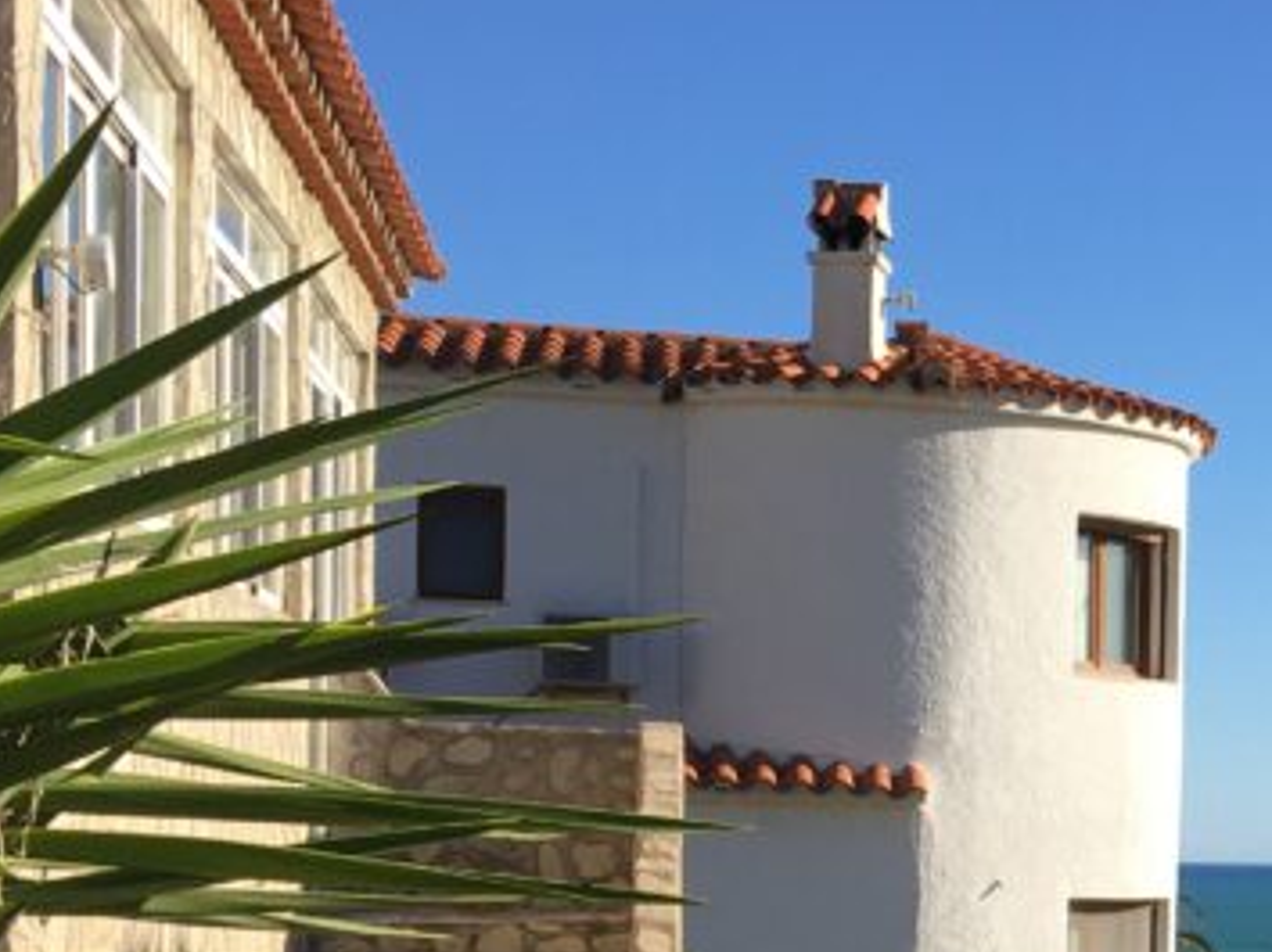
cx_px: 1516
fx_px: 3085
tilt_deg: -0.1
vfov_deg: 17.2
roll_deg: -0.8
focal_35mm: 84
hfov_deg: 21.6
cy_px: 934
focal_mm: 4.15
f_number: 2.2
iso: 25
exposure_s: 1/1326
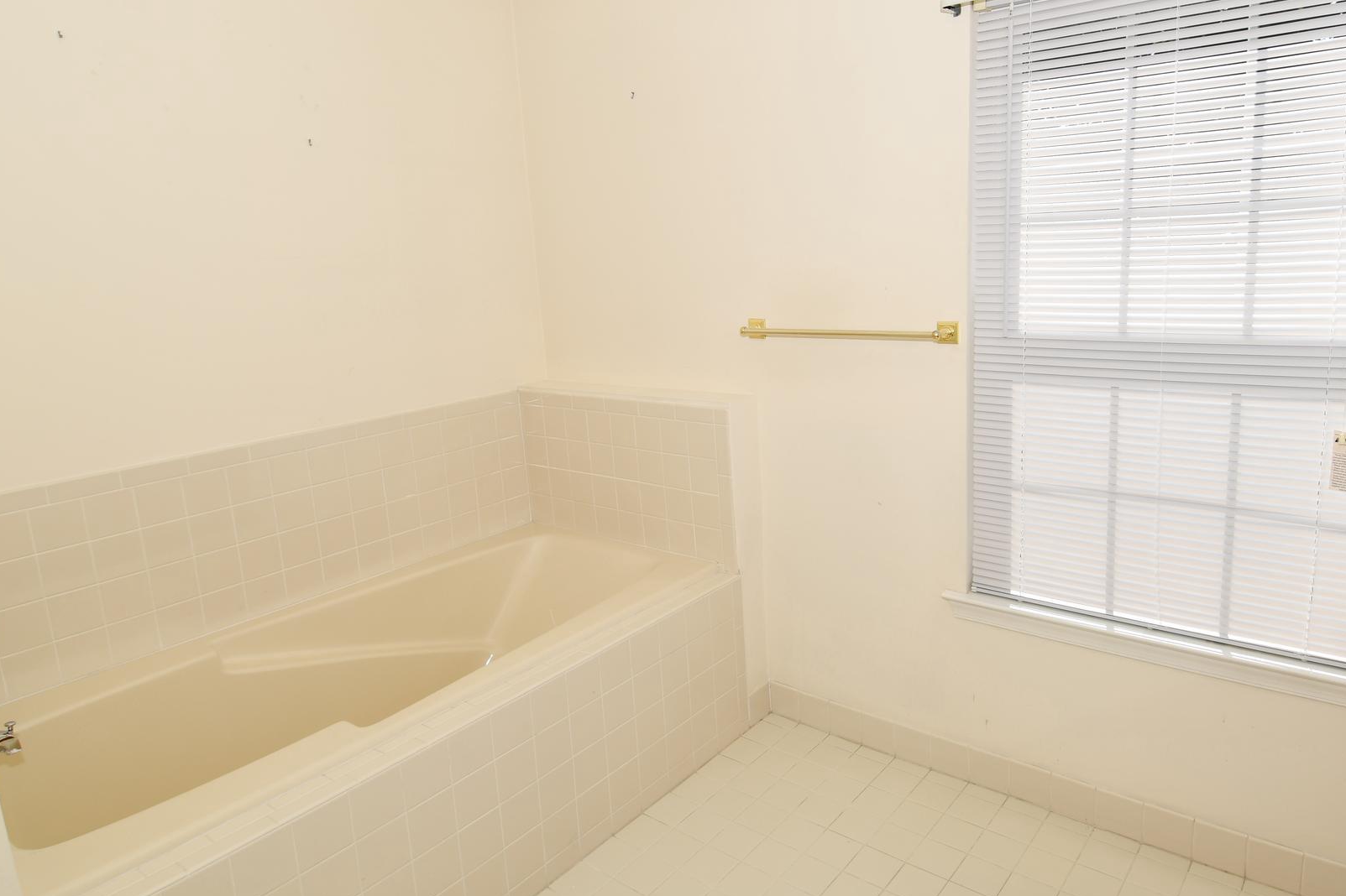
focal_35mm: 23
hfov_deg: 76.0
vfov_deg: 55.0
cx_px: 731
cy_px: 412
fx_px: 860
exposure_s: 1/200
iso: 100
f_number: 7.1
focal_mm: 12
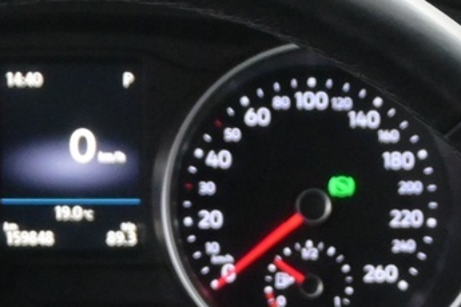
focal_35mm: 204
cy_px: 501
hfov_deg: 10.0
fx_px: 2617
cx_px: 91
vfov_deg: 6.6
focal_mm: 29
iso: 5000
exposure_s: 1/50
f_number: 4.8
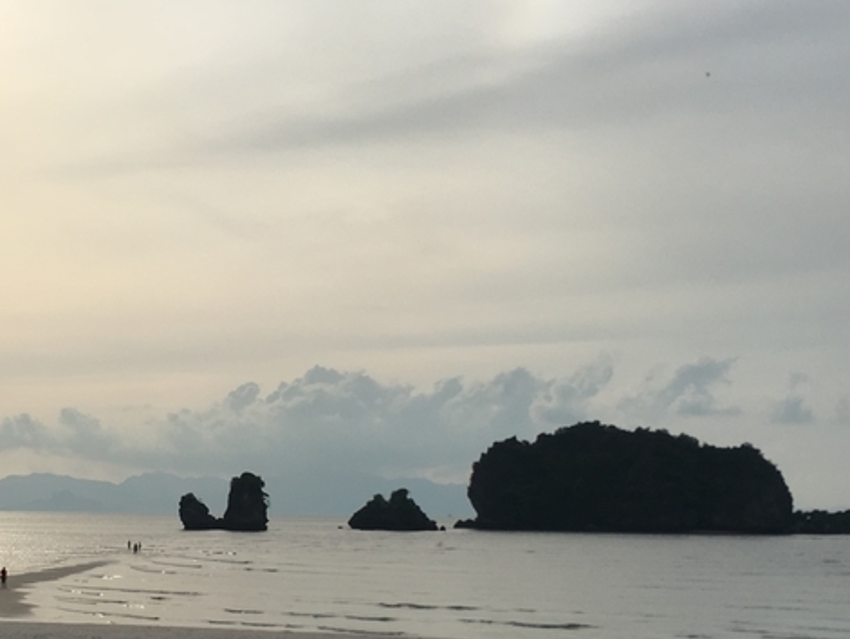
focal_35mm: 63
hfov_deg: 30.3
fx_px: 1548
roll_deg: -1.3
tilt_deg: +2.9
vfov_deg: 23.2
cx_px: 240
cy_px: 451
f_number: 2.2
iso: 25
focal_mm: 4.15
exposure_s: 1/3663
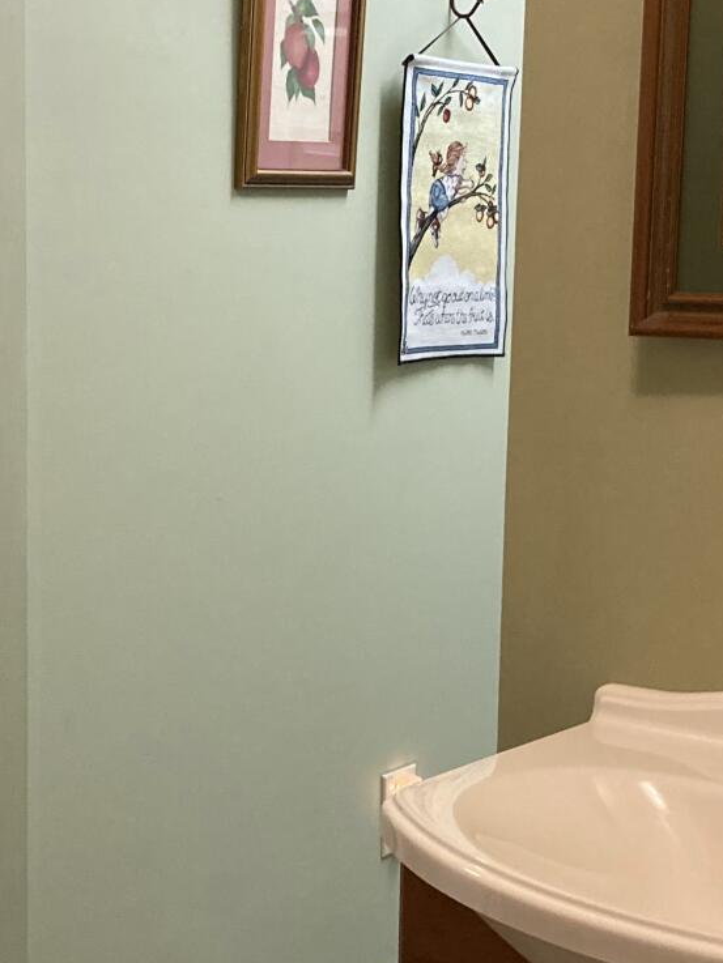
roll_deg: -0.3
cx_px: 165
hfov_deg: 19.2
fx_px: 2116
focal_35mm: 76
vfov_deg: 25.6
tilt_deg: -8.3
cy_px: 566
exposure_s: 1/60
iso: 160
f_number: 1.8
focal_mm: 3.99
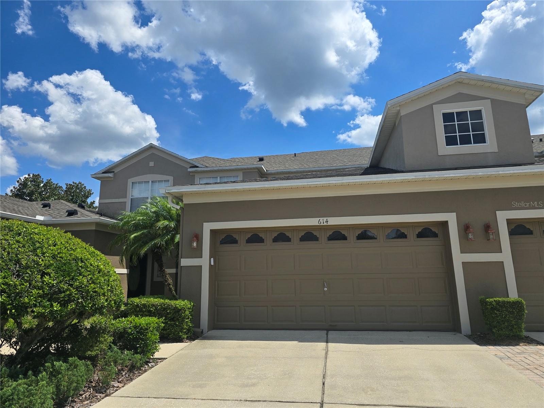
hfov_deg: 73.9
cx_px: 272
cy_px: 204
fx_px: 361
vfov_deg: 58.9
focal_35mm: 23
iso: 12
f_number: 1.7
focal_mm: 6.3
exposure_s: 1/1090
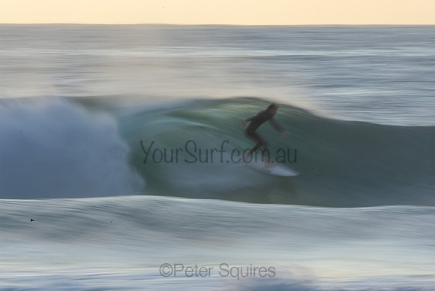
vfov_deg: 2.0
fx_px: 8158
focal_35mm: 675
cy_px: 146
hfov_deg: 3.1
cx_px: 218
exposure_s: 1/10
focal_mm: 450
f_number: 32
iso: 100
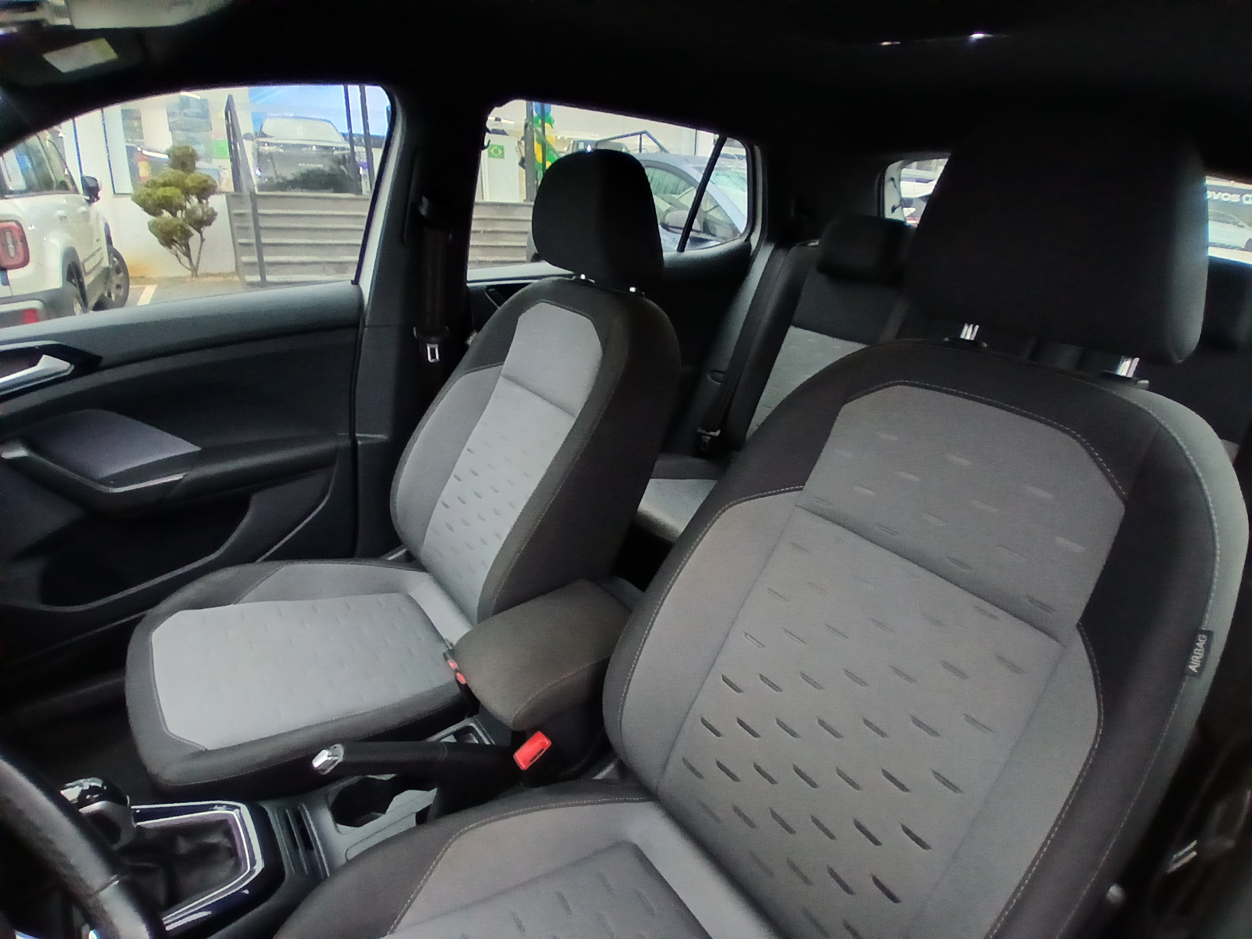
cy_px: 470
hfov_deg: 91.0
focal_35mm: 17
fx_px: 615
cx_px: 626
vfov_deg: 74.7
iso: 320
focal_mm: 1.4
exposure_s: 1/30
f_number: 2.2
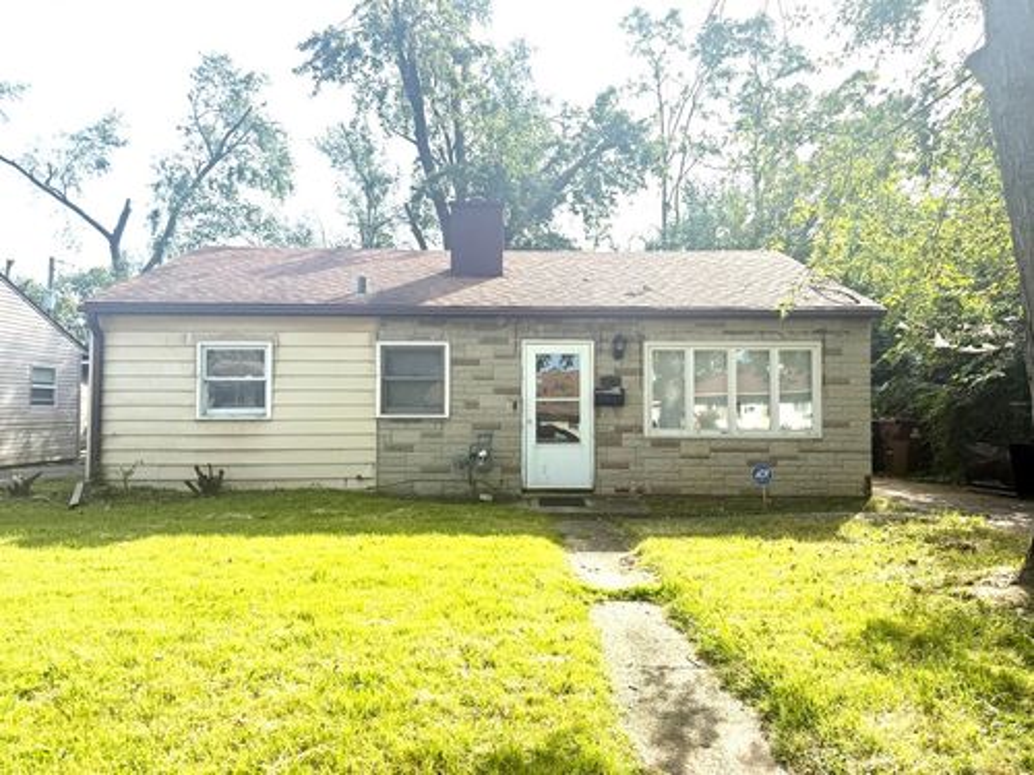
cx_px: 517
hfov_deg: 71.6
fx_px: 717
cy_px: 388
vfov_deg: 56.8
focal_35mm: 24
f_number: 1.78
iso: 100
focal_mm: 6.76
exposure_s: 1/1949
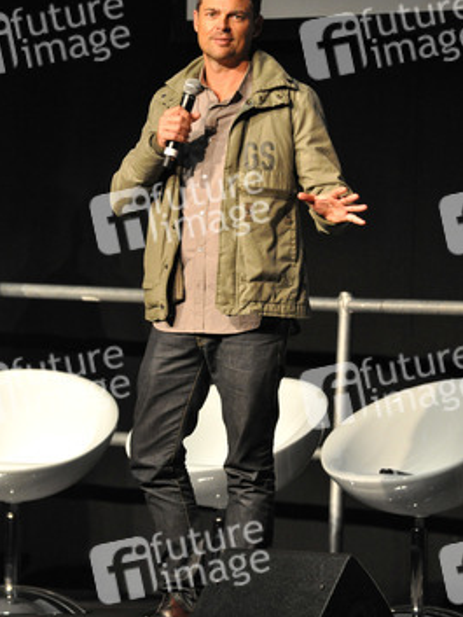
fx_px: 5392
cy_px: 301
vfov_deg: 6.5
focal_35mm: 303
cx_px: 232
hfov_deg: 4.9
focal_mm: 185
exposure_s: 1/160
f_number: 5.6
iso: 2000
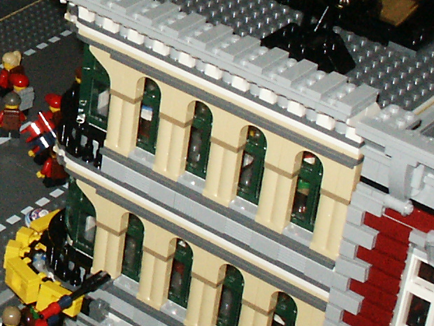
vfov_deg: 11.5
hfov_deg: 14.8
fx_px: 1605
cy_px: 8
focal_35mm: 128
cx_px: -122
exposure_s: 1/45
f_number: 6.7
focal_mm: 7.18
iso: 200
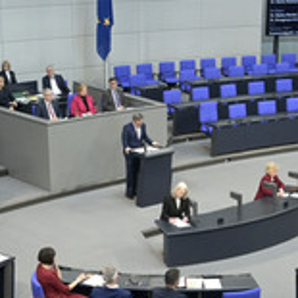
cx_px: 180
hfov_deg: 21.9
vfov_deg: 21.7
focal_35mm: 79
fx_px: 769
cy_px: 227
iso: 10000
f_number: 5.6
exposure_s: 1/500
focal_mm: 32
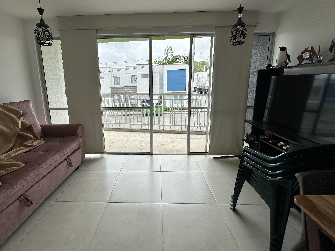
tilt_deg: -9.5
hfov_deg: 94.2
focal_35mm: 16
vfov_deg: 77.7
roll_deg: -0.3
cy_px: 109
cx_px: 152
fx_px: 155
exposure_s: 1/1195
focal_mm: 2.22
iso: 40
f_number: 2.2
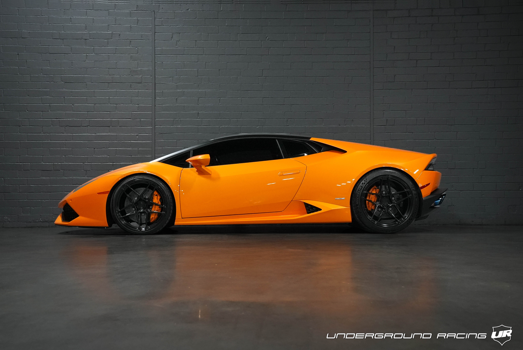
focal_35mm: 49
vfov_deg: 27.6
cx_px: 262
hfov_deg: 40.3
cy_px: 175
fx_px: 712
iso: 10000
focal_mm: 49
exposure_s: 1/160
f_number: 5
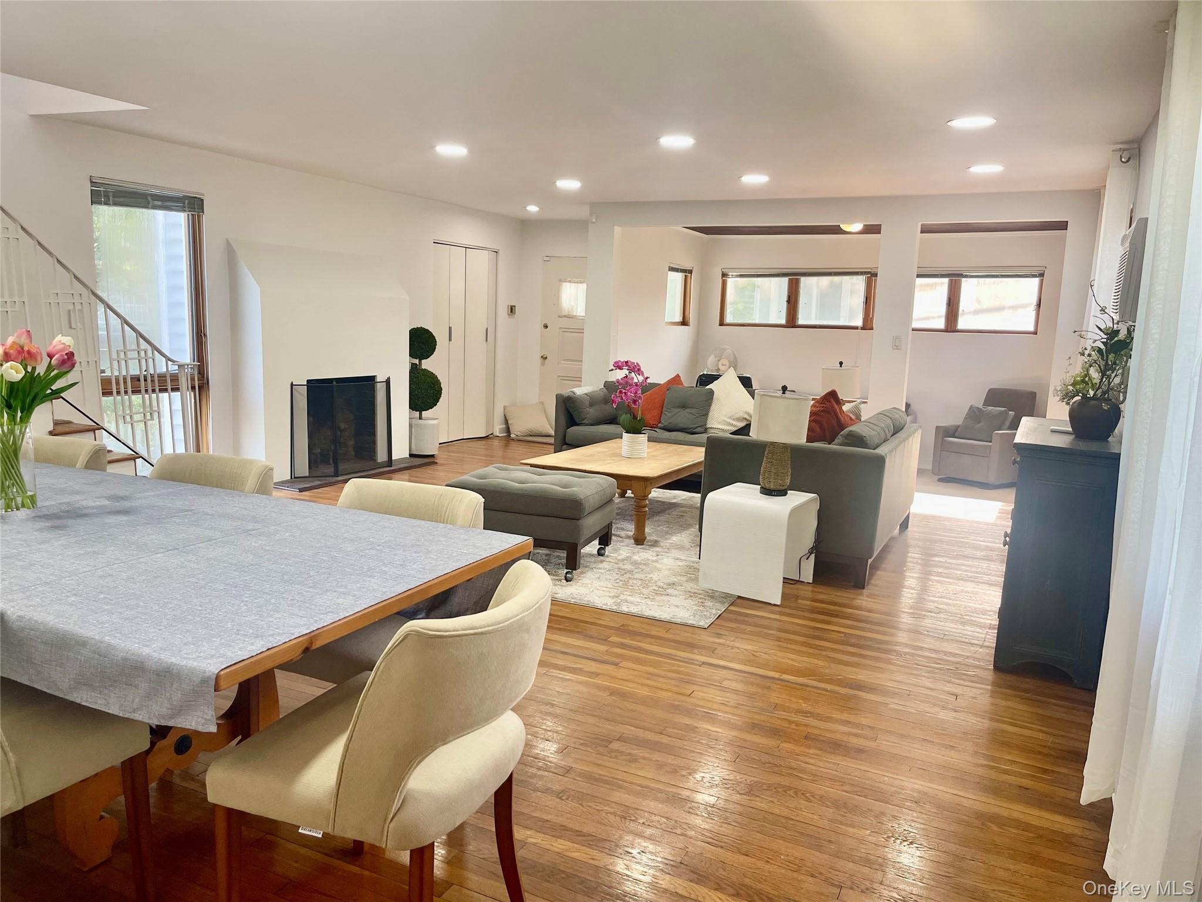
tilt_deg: -9.3
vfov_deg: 54.9
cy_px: 451
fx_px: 868
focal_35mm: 25
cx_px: 601
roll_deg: -2.0
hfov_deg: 69.4
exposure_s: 1/120
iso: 100
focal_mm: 5.1
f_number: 1.6
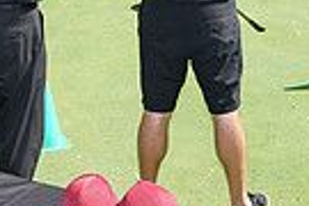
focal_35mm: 125
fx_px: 1073
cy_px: -49
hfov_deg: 16.3
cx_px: 71
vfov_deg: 10.8
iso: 200
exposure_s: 1/200
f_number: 9
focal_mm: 29
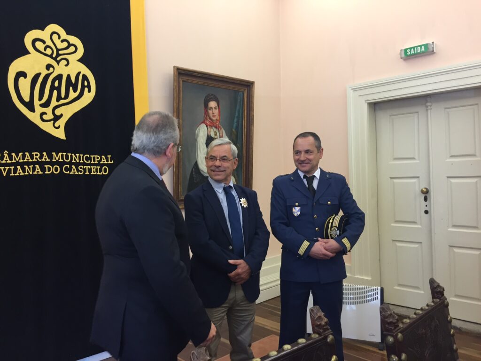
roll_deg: +0.3
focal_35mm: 29
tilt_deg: +0.1
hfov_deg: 61.7
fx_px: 403
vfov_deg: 48.2
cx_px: 240
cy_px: 180
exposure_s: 1/33
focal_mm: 4.15
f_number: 2.2
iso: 100
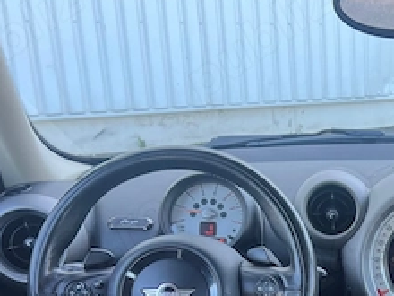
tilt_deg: -18.9
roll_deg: +0.1
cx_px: 428
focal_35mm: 71
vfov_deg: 20.0
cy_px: 305
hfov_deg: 25.5
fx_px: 808
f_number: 1.5
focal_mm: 5.7
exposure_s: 1/160
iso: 40
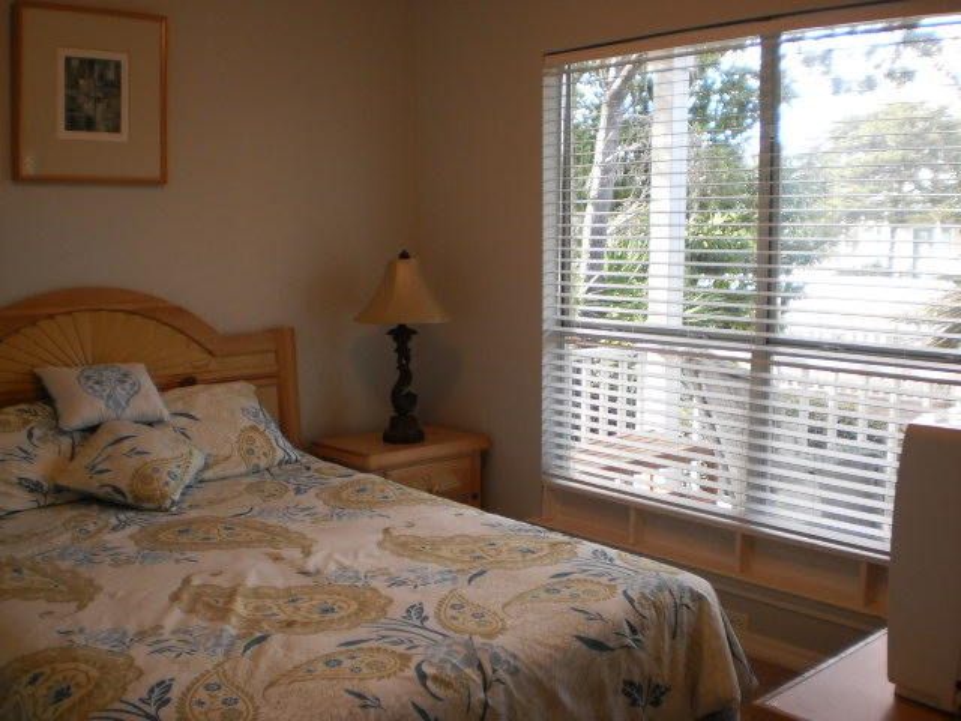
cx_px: 480
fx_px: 999
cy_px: 360
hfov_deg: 51.4
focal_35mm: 36
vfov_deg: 39.7
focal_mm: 6.3
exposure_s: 1/30
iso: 100
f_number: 3.1
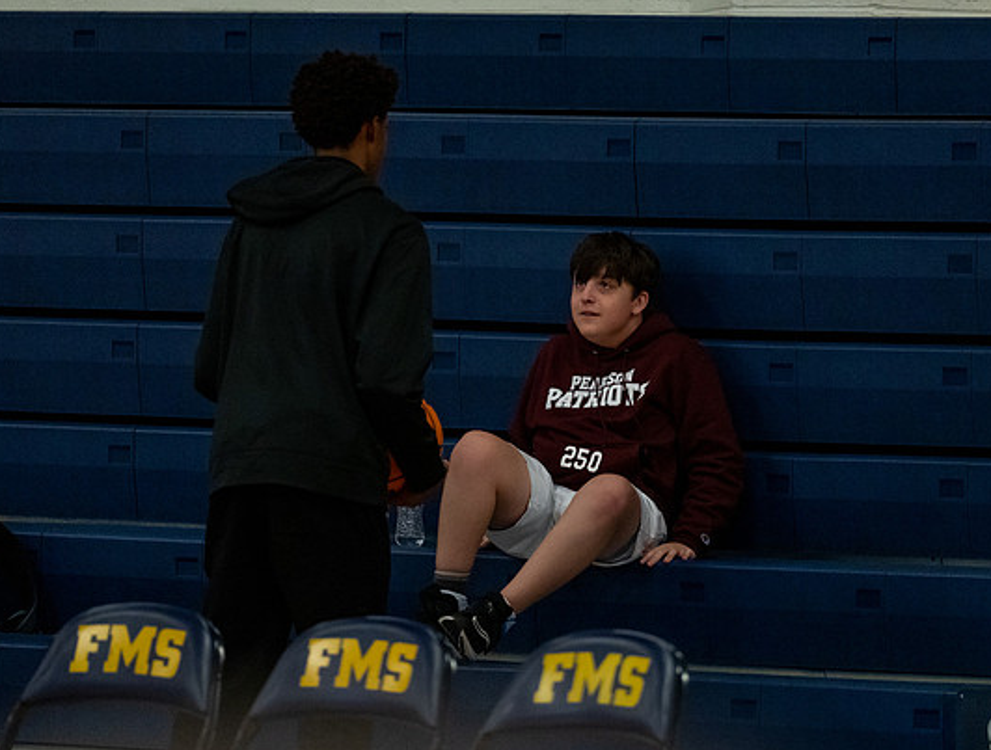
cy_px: 350
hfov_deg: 6.6
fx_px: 8533
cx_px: 580
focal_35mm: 297
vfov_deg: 5.0
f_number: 2.8
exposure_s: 1/1000
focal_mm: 200
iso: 5000
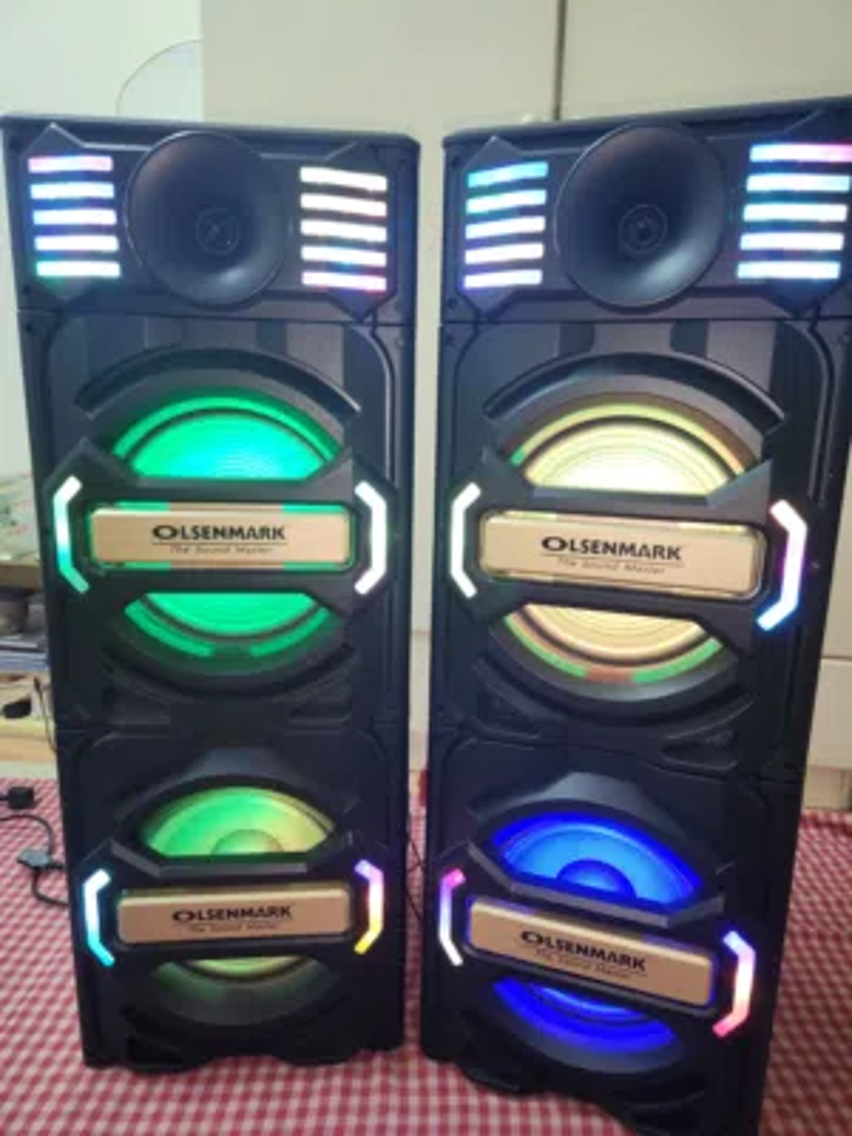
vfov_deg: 73.9
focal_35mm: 23
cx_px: 426
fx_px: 755
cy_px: 568
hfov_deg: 58.9
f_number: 1.8
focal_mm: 5.4
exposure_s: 1/11
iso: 125
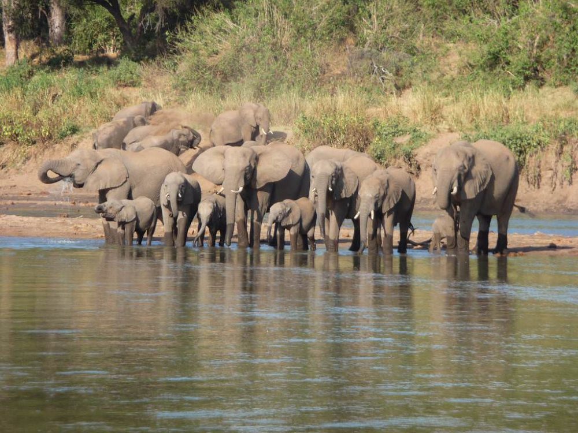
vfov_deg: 5.3
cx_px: 289
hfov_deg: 7.1
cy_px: 216
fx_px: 4675
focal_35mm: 280
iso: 100
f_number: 4.9
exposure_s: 1/250
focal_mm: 47
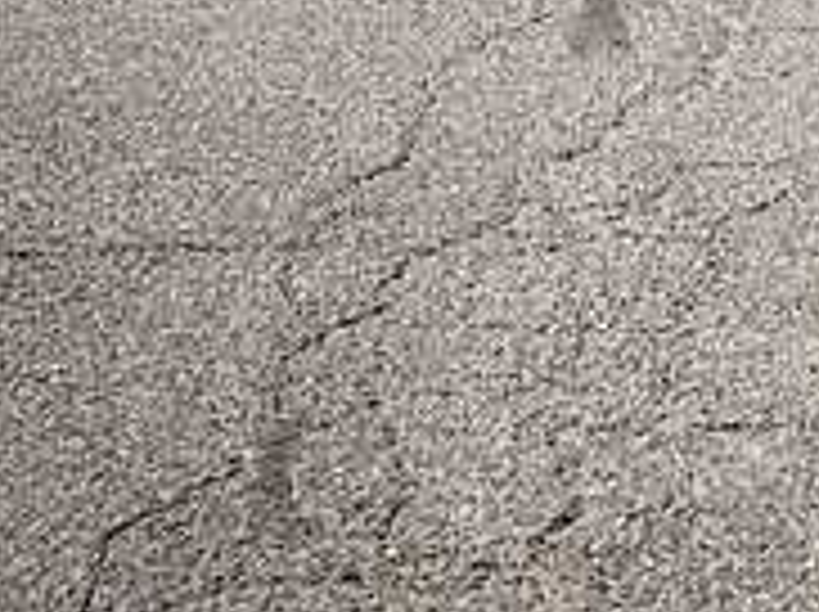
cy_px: -443
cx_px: 841
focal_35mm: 153
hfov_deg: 12.7
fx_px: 3615
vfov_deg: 9.3
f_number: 5
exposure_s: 1/1600
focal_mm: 38
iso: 400
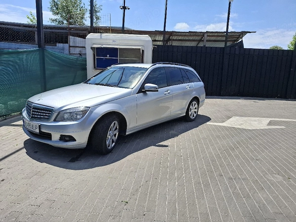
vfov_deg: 58.9
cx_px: 148
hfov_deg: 73.9
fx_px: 197
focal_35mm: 23
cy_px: 111
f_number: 1.8
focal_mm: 5.54
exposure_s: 1/3333
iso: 50
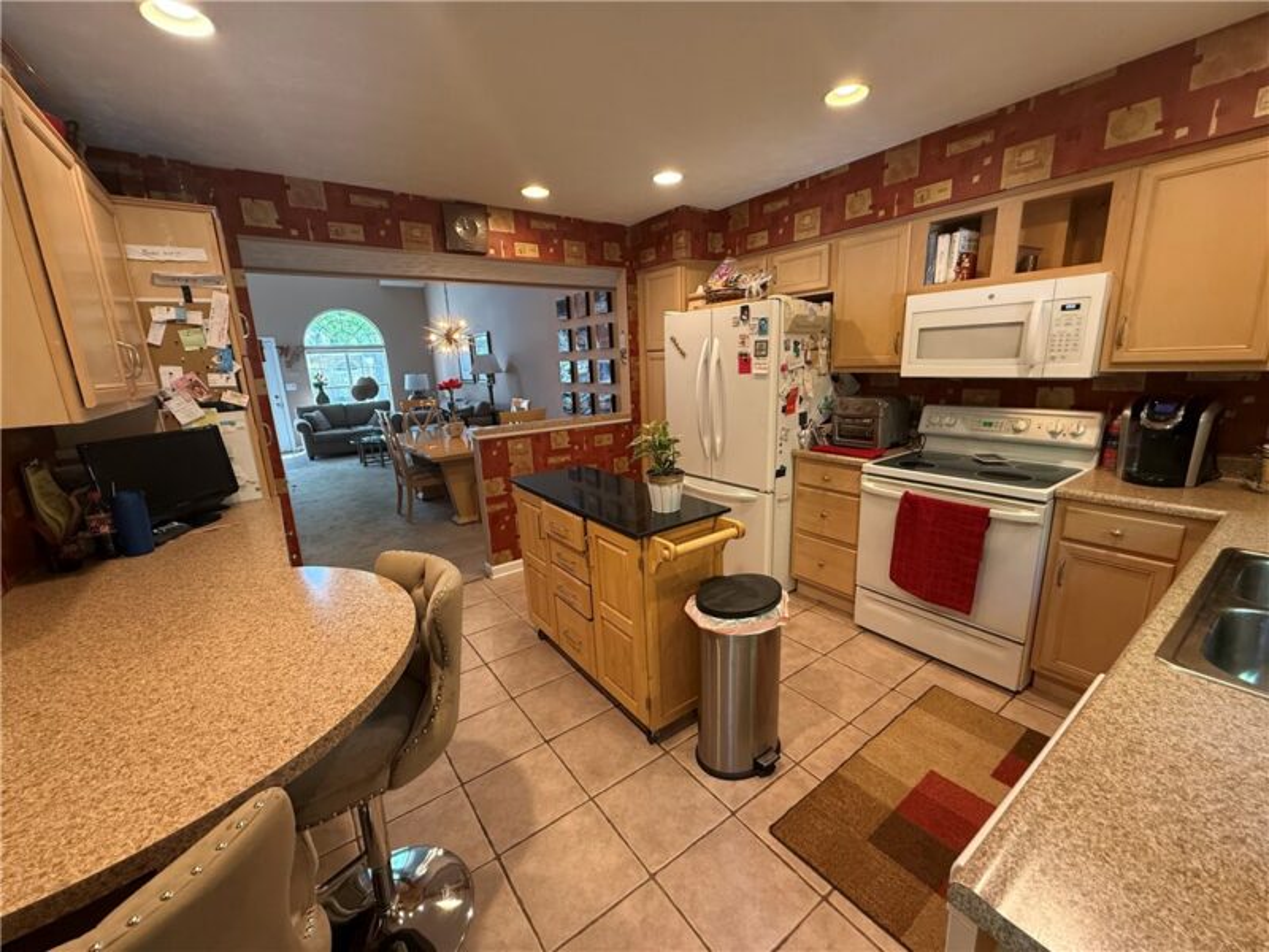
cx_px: 634
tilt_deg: -12.5
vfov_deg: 85.7
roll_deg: +2.1
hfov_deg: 102.1
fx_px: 513
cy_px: 476
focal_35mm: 14
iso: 250
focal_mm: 2.22
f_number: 2.2
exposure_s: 1/60
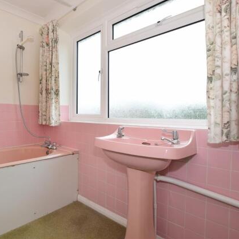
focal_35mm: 20
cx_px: 81
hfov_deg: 72.7
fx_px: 156
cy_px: 115
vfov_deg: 74.8
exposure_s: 1/10
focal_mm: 10
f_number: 11
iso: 400
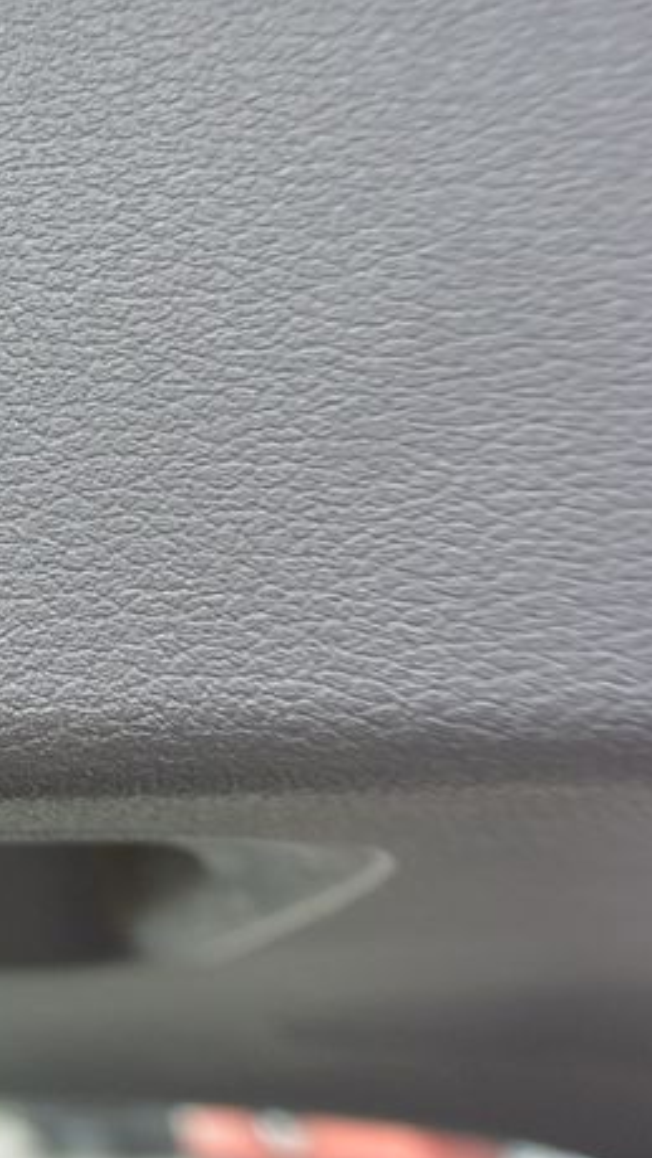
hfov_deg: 16.7
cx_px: -430
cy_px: 472
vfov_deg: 33.2
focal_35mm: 63
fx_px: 1935
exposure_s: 1/200
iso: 200
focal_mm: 10
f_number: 3.5
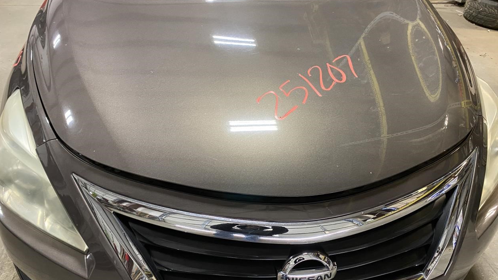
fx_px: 383
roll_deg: -2.1
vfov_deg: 40.1
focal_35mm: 29
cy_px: 154
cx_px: 253
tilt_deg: -40.1
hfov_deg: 66.1
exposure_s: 1/60
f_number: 1.8
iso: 500
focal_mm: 4.25
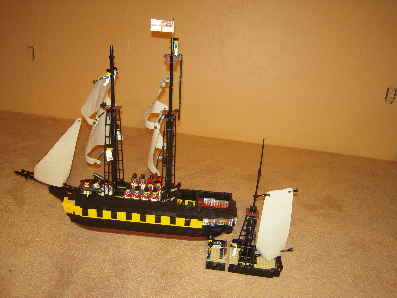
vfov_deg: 45.4
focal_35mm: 31
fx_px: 356
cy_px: 149
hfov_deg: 58.4
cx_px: 198
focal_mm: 5.6
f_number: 2.8
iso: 200
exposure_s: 1/15
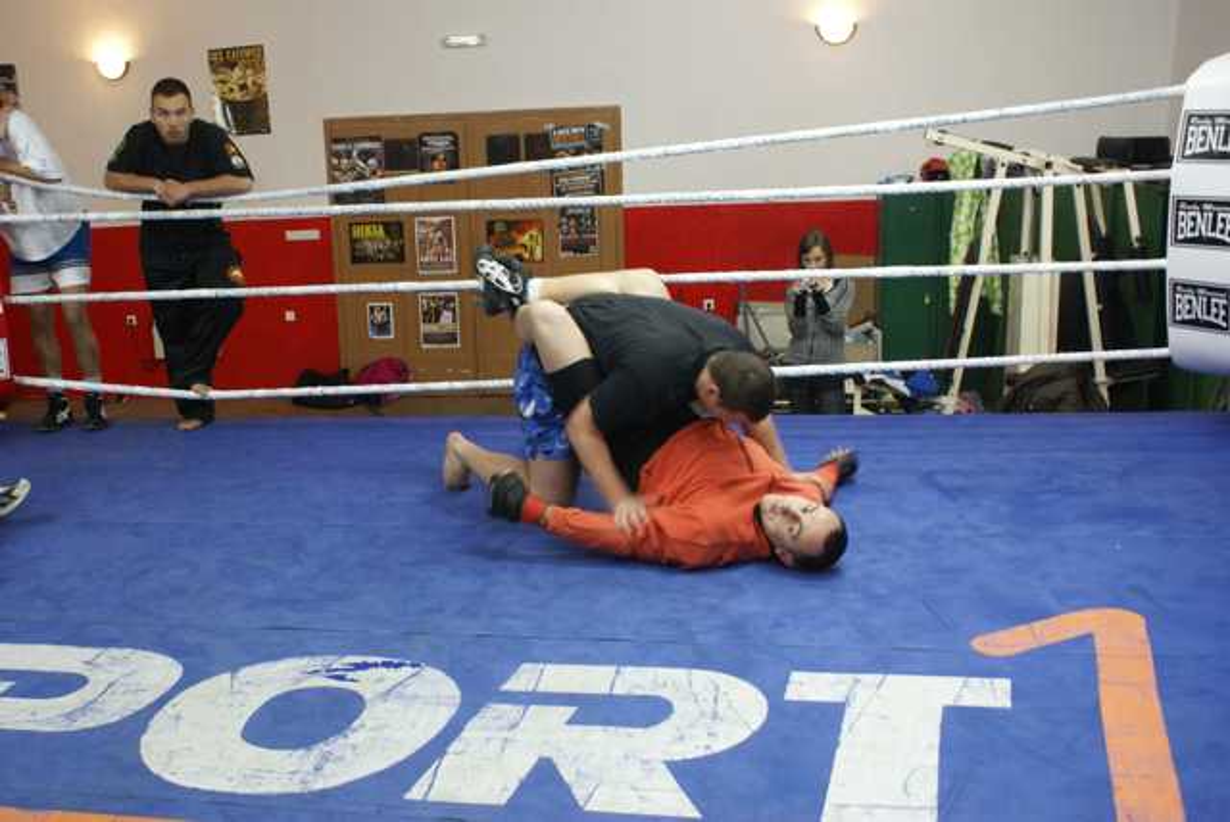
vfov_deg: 36.9
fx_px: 1231
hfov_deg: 53.1
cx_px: 615
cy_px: 411
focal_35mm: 36
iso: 800
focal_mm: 24
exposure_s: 1/20
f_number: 4.5
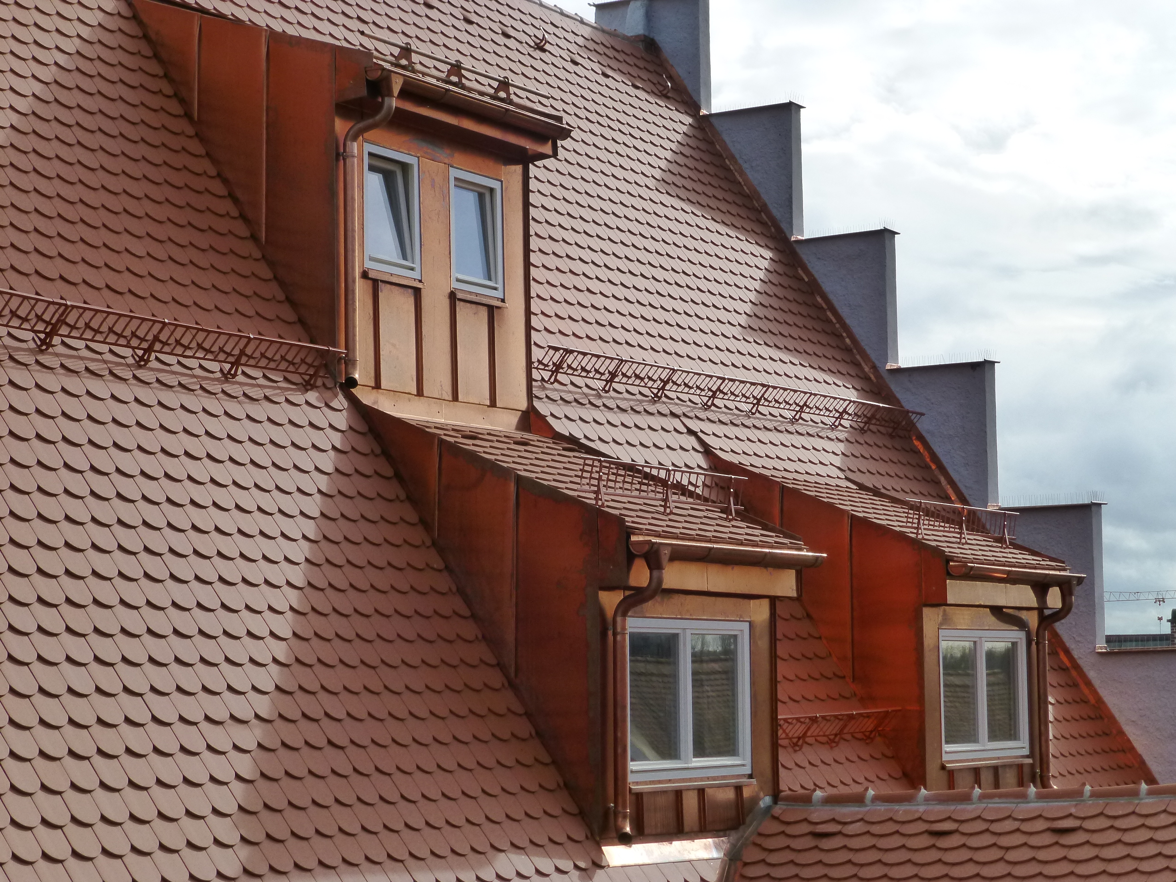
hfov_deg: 26.0
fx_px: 2548
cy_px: 441
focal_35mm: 75
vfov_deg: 19.6
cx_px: 588
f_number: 5.6
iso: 200
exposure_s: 1/640
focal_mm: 13.3
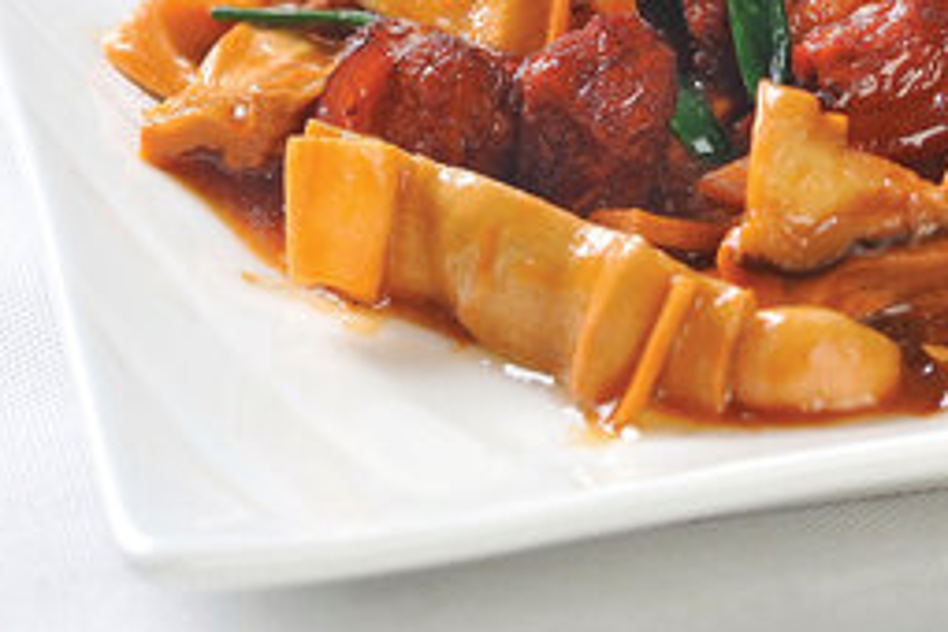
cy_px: -19
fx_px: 5872
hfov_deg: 9.2
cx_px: 950
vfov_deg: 6.1
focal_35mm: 223
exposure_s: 1/100
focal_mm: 105
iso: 200
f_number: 9
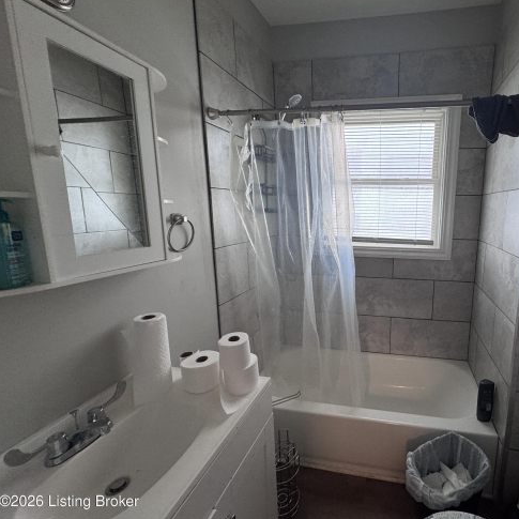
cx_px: 355
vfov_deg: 84.0
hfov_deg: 80.6
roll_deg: -0.6
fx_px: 288
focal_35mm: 17
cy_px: 258
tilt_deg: -10.9
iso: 160
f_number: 2.2
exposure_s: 1/60
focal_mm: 2.22
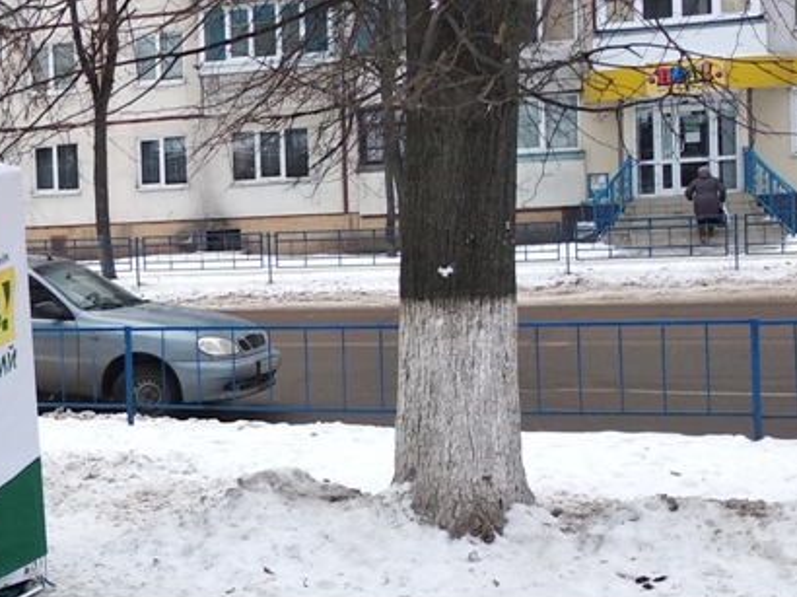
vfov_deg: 22.6
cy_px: 276
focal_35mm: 65
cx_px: -154
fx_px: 1496
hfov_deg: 26.6
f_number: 2.2
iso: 100
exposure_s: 1/233
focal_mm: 3.81
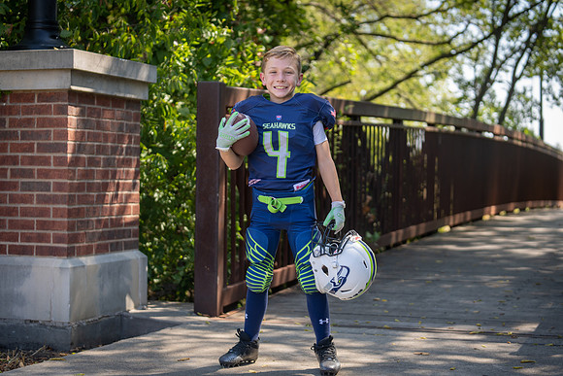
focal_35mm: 70
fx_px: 1095
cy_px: 188
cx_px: 282
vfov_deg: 19.5
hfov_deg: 28.8
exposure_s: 1/320
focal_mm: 70
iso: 100
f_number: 2.8
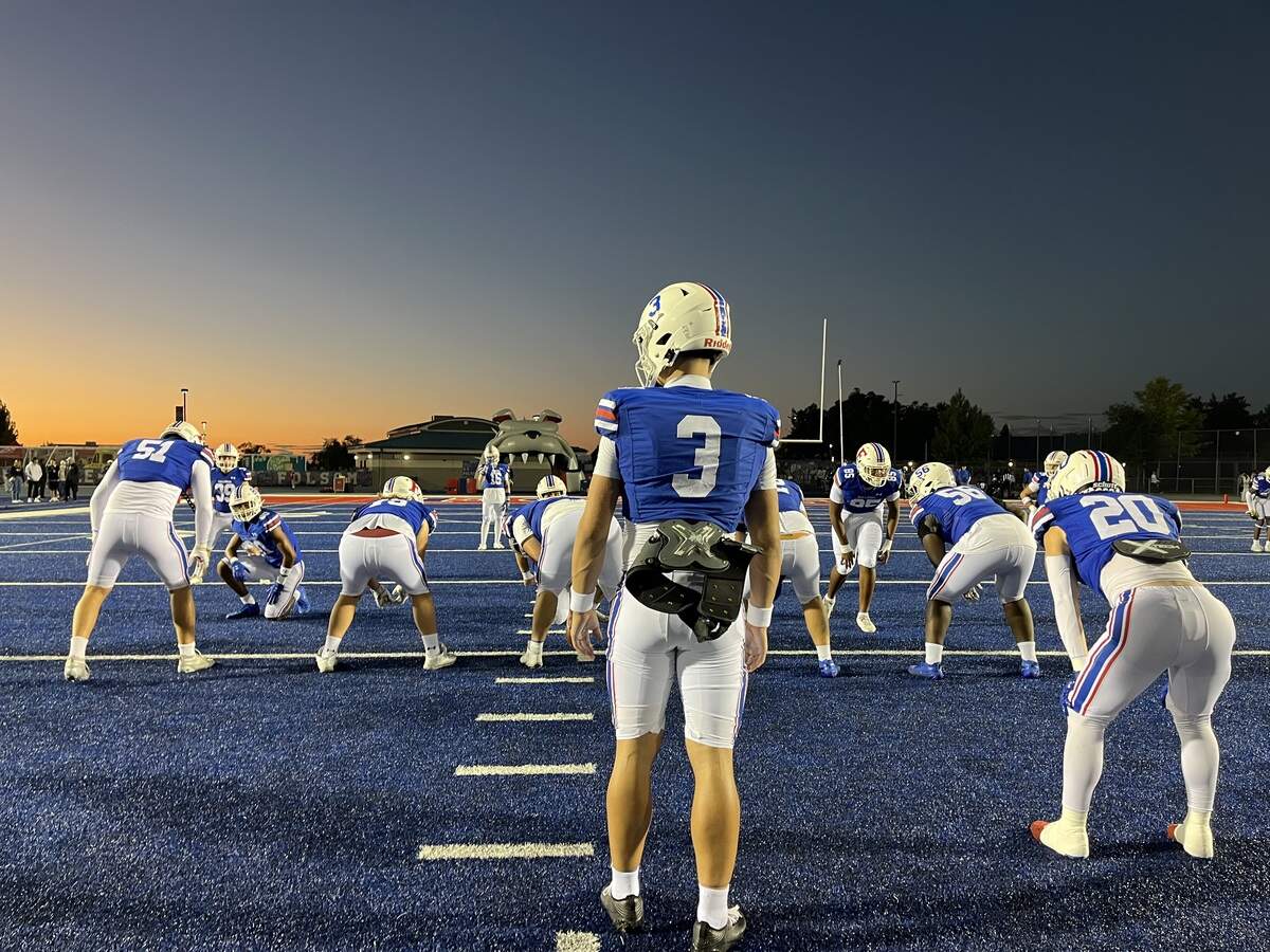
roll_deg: +0.0
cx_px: 635
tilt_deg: -2.9
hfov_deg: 67.3
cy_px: 476
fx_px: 954
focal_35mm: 26
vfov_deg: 53.1
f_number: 1.6
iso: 125
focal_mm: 5.1
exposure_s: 1/60
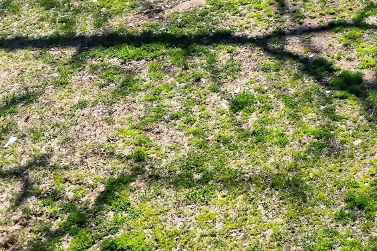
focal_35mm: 85
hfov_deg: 21.6
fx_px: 890
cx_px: 492
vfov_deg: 14.0
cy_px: -222
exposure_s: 1/4000
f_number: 1.7
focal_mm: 6.72
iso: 250
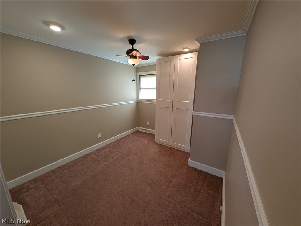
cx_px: 150
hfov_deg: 110.5
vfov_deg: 94.6
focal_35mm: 12
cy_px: 113
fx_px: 104
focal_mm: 2.23
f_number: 1.95
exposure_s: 1/60
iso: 48
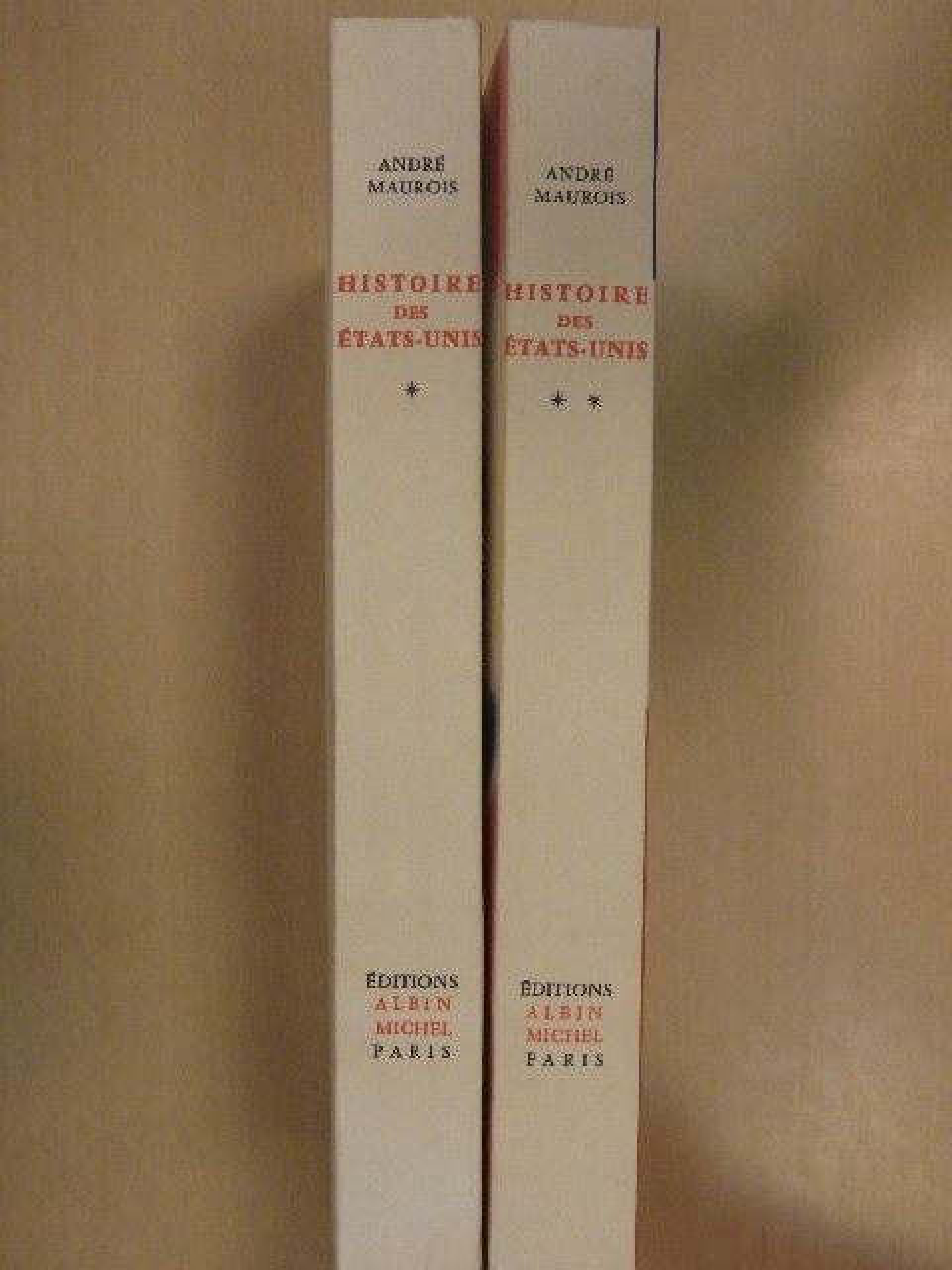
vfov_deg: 52.6
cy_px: 635
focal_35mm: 35
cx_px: 476
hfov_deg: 40.7
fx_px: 1283
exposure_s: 1/200
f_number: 3.8
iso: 1000
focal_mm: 6.3
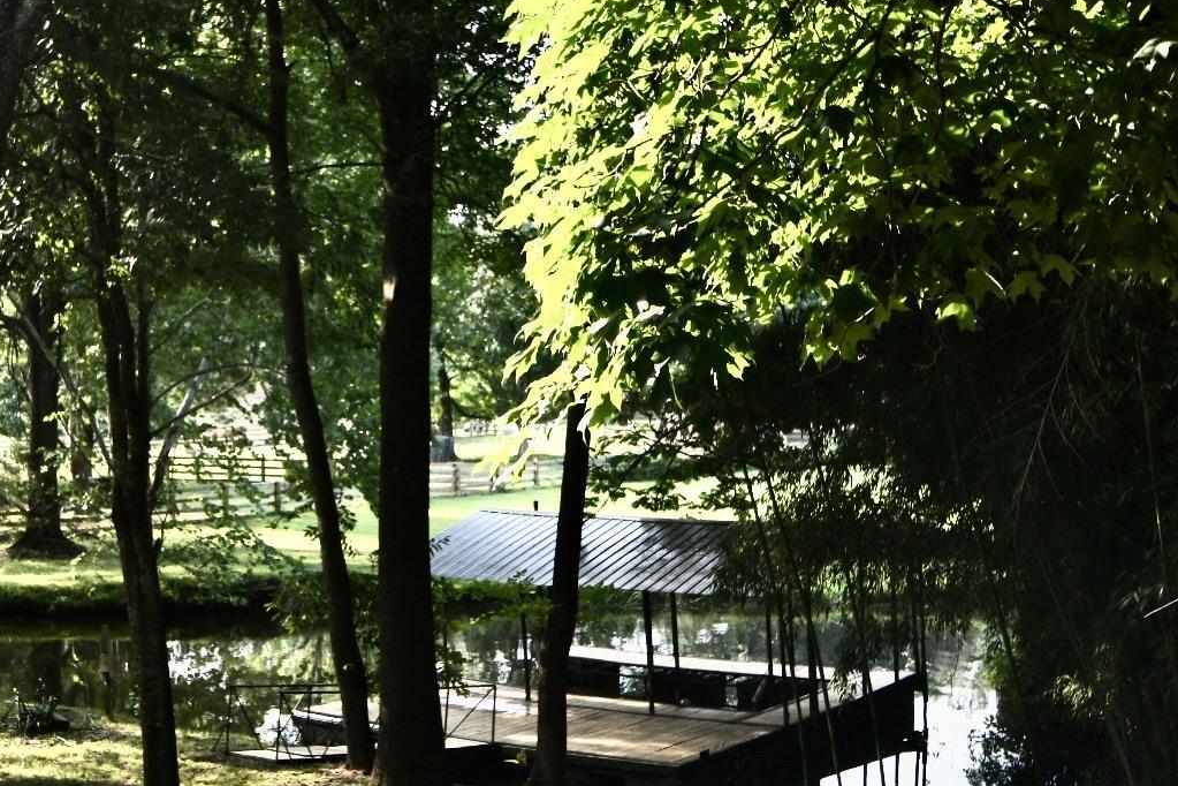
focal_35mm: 57
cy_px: 395
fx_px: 1865
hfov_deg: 34.7
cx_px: 380
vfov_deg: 23.8
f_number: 9
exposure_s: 1/200
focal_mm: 24
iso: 400
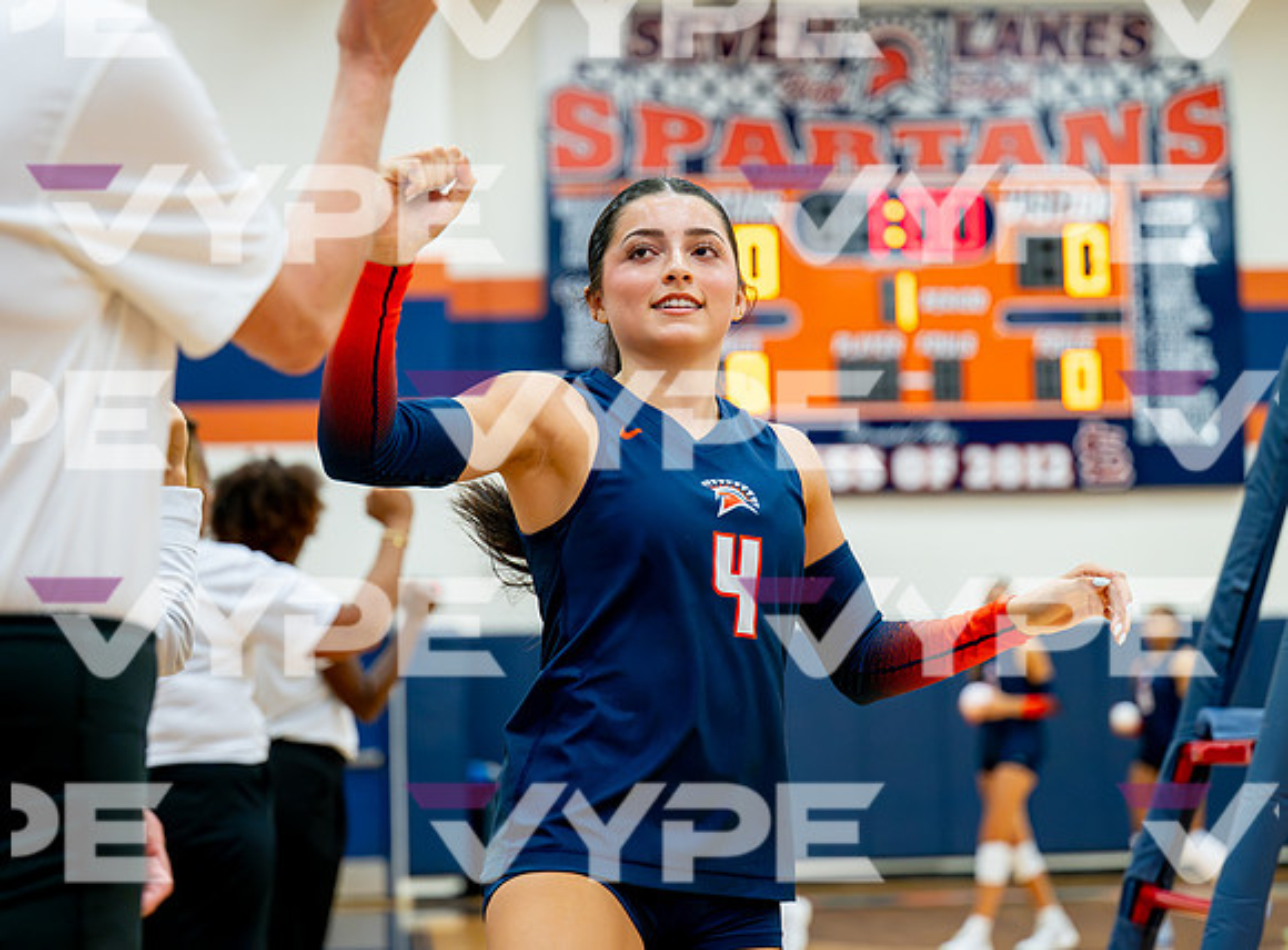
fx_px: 2890
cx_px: 671
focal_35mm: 78
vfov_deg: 18.7
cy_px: 455
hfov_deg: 25.1
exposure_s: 1/800
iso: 3600
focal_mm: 70
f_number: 2.8
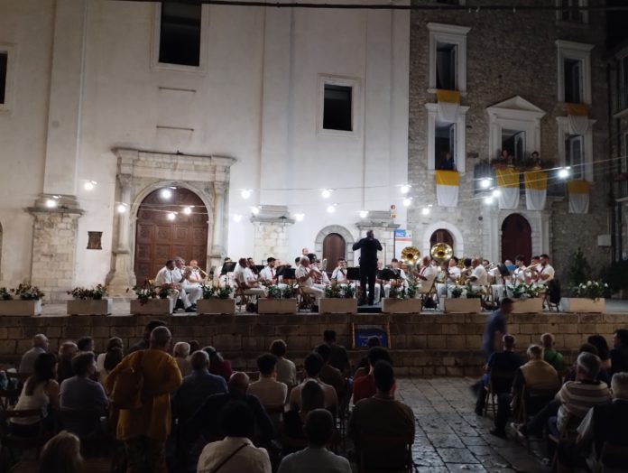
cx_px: 314
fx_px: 509
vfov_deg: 49.9
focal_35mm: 28
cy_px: 236
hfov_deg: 63.4
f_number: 1.8
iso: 1375
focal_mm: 4.27
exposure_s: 1/24
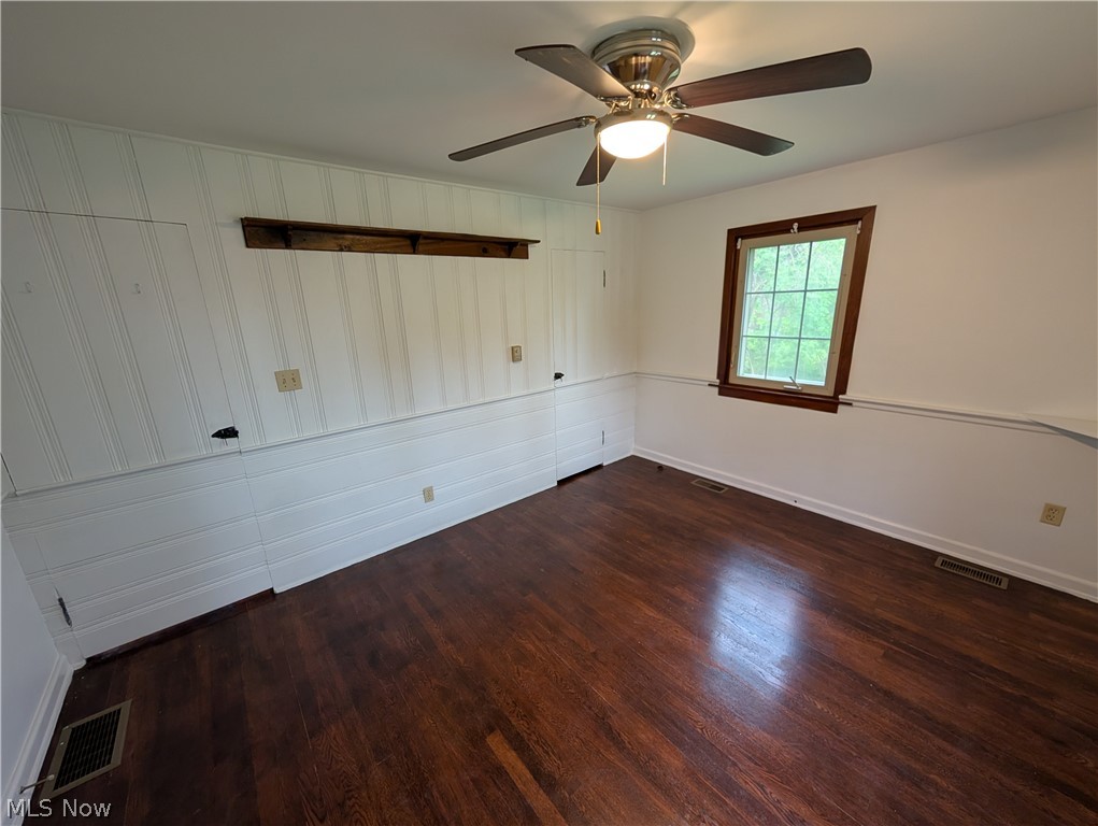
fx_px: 381
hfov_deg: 110.5
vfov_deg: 94.6
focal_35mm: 12
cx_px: 549
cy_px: 413
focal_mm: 2.02
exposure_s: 1/23.8
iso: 116
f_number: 1.7
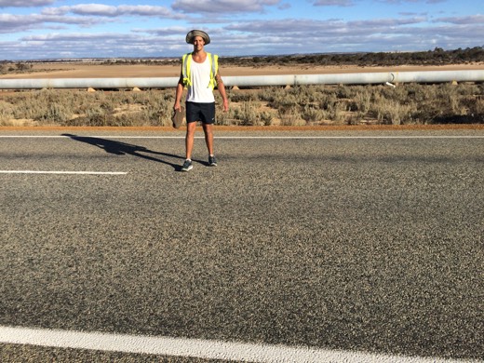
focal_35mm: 29
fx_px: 405
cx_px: 242
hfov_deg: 61.7
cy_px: 182
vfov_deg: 48.2
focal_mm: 4.15
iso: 32
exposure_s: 1/2740
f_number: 2.2
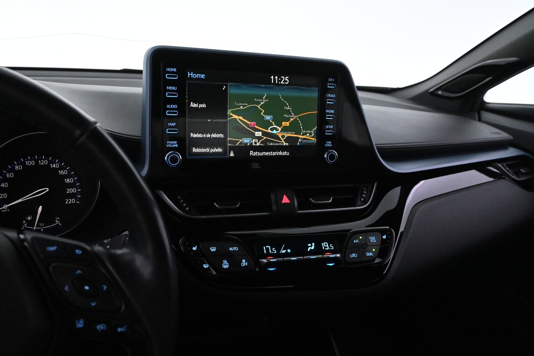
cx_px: 267
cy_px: 178
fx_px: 434
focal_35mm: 29
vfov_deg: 44.6
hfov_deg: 63.2
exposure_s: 1/100
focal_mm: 19.5
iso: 6400
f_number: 4.5
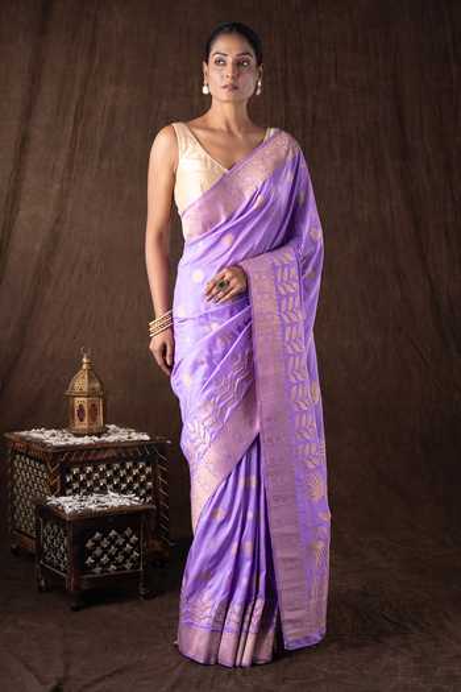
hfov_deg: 23.4
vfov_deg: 34.5
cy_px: 346
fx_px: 1114
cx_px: 230
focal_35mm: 58
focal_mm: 58
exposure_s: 1/125
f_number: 6.3
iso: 200
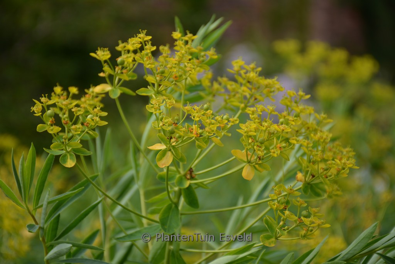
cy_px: 132
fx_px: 1317
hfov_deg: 17.1
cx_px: 198
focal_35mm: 120
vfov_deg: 11.4
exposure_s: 1/500
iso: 200
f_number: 5.6
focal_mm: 80
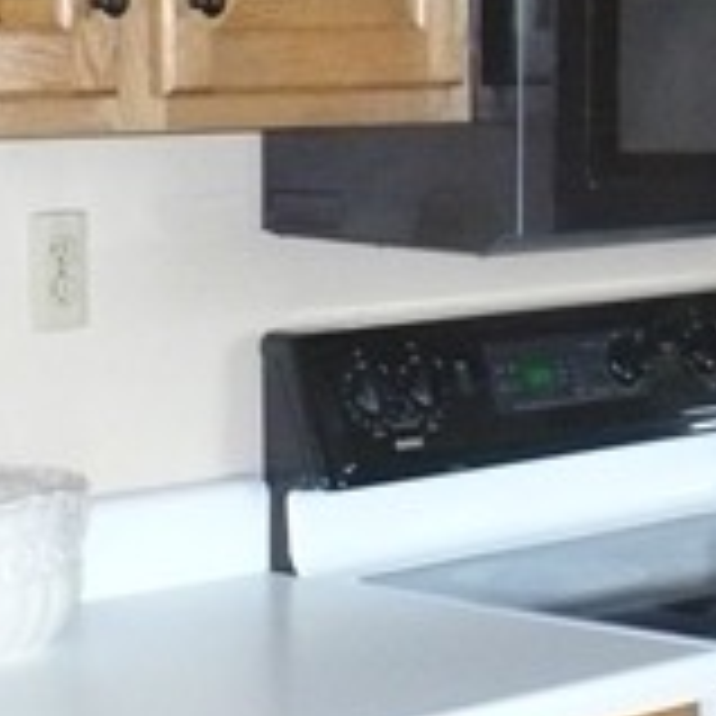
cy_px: 266
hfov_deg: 13.0
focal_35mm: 132
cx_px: 748
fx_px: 3089
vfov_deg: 13.2
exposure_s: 1/30
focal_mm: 6.1
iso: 320
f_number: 2.8
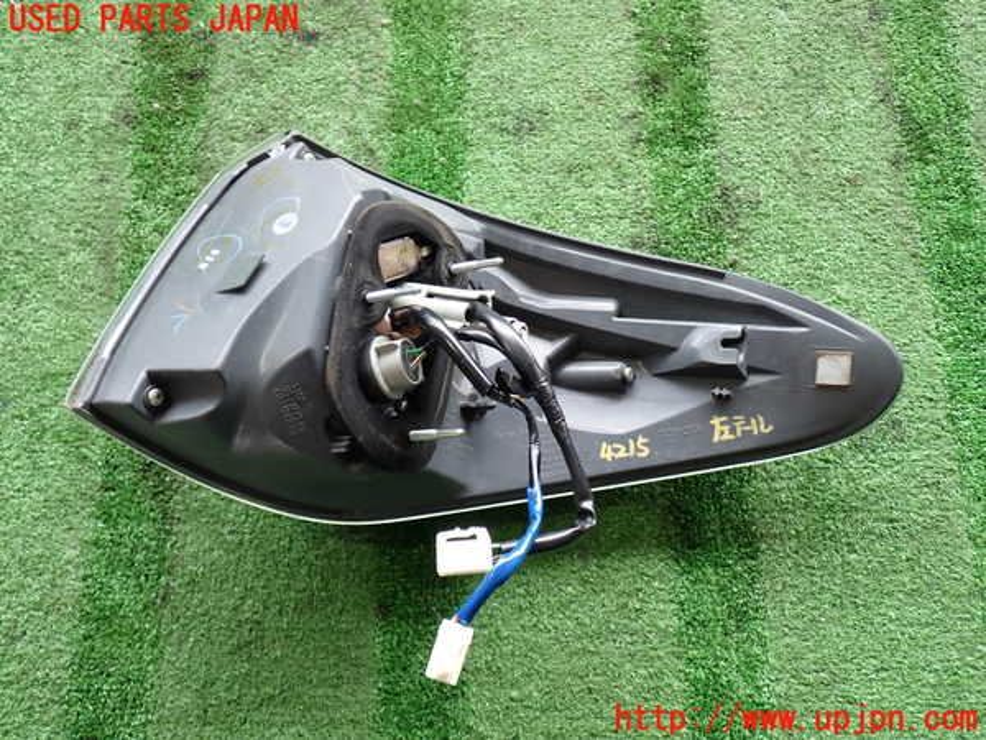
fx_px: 911
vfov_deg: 44.2
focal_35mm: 32
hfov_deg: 56.8
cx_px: 493
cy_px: 370
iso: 125
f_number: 2.4
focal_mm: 5.79
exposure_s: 1/60
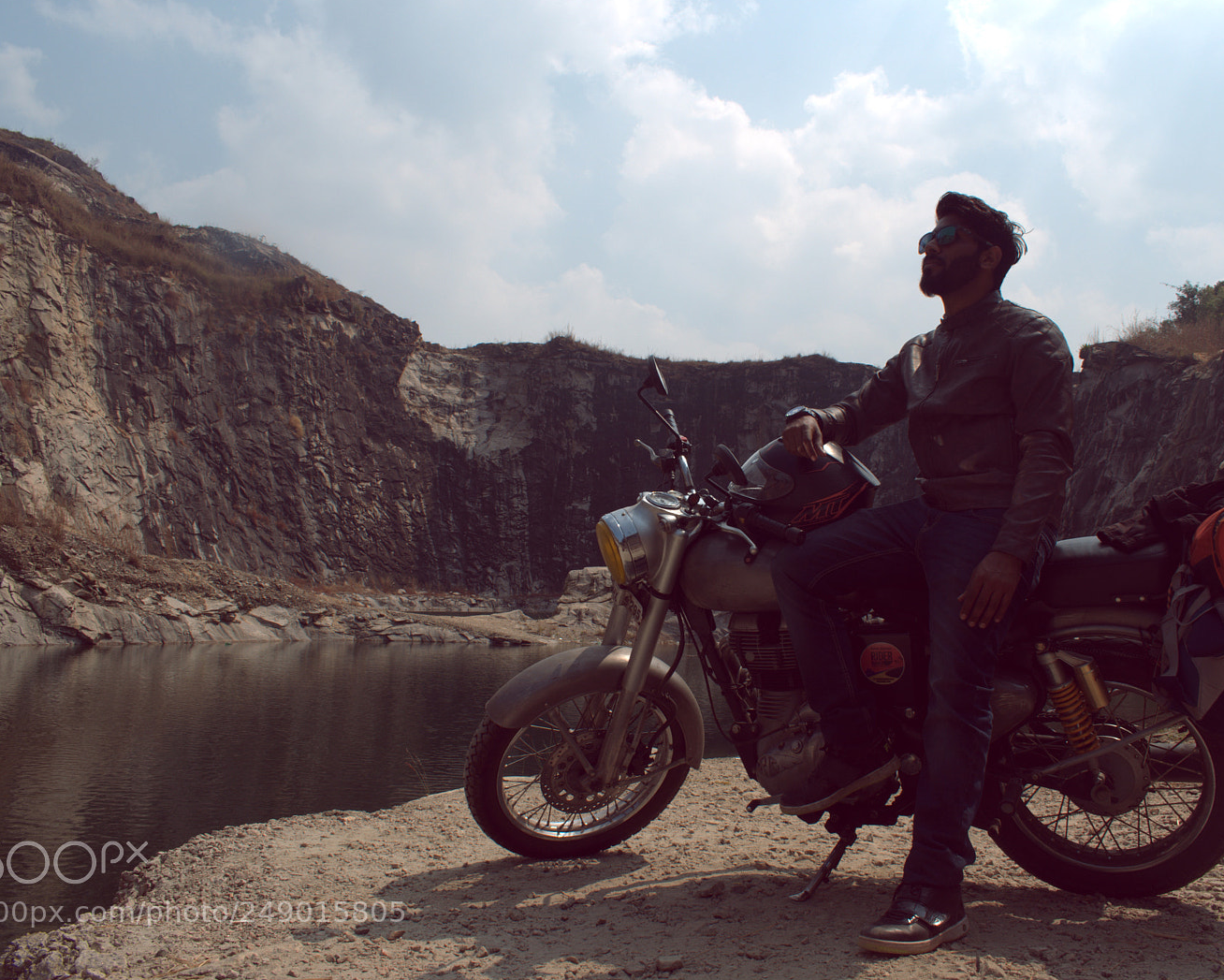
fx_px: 1123
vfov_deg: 47.1
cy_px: 486
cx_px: 664
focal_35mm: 31
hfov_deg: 57.1
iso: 100
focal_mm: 18
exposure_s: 1/200
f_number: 10
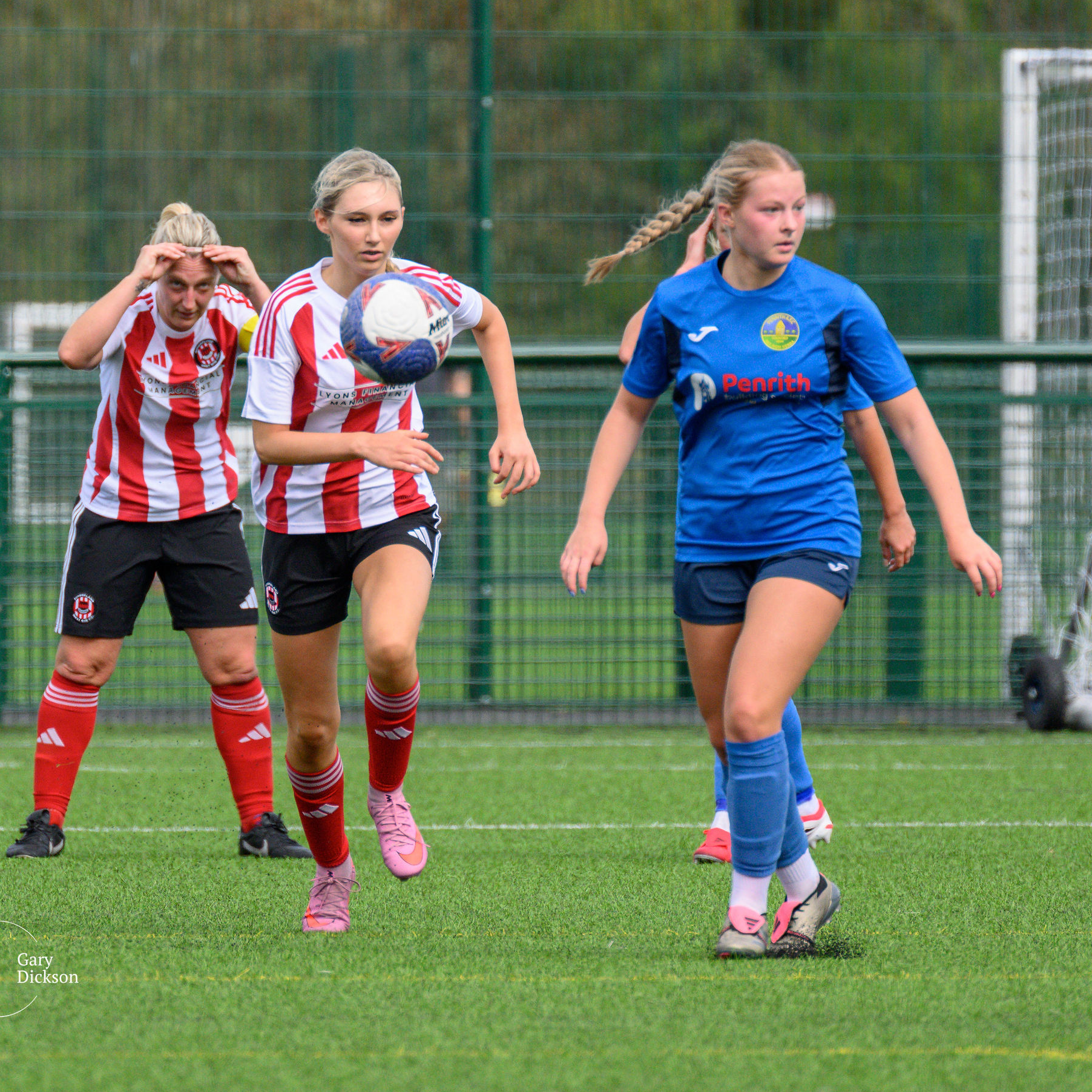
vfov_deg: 1.9
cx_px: 387
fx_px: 32121
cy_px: 277
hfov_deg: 1.9
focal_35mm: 900
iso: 720
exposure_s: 1/1600
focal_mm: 400
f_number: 5.6
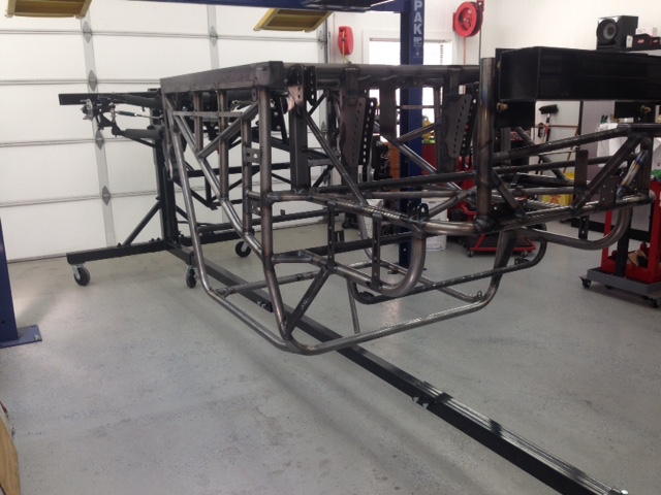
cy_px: 248
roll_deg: +1.8
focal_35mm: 33
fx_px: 630
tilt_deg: -12.8
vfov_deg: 42.9
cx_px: 330
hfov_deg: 55.4
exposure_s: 1/61
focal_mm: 4.12
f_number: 2.4
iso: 50
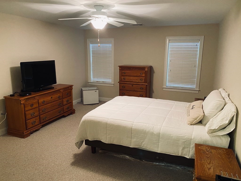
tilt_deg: -10.9
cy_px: 90
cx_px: 120
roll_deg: -0.3
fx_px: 181
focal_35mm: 26
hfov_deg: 67.3
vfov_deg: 53.1
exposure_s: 1/60
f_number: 1.8
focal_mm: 4.25
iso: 500
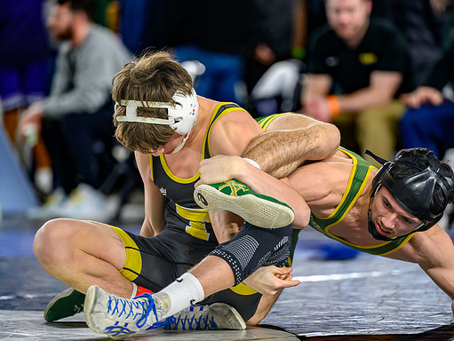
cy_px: 145
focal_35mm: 253
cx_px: 249
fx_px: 3321
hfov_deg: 7.8
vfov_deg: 5.9
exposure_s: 1/800
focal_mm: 200
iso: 2500
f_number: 2.8
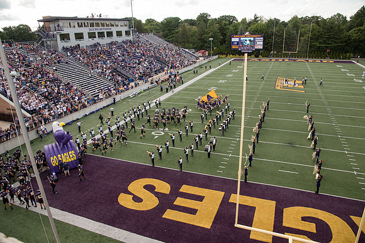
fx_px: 243
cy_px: 122
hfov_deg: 73.7
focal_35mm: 24
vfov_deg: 53.2
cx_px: 182
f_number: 6.3
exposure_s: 1/640
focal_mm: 24
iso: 640
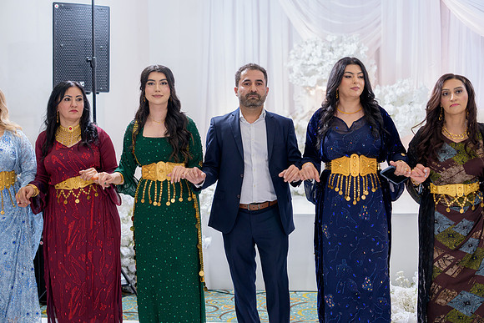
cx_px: 242
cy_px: 162
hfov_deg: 39.6
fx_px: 672
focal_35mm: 50
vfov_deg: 27.0
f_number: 2
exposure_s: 1/200
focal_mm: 50
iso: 640
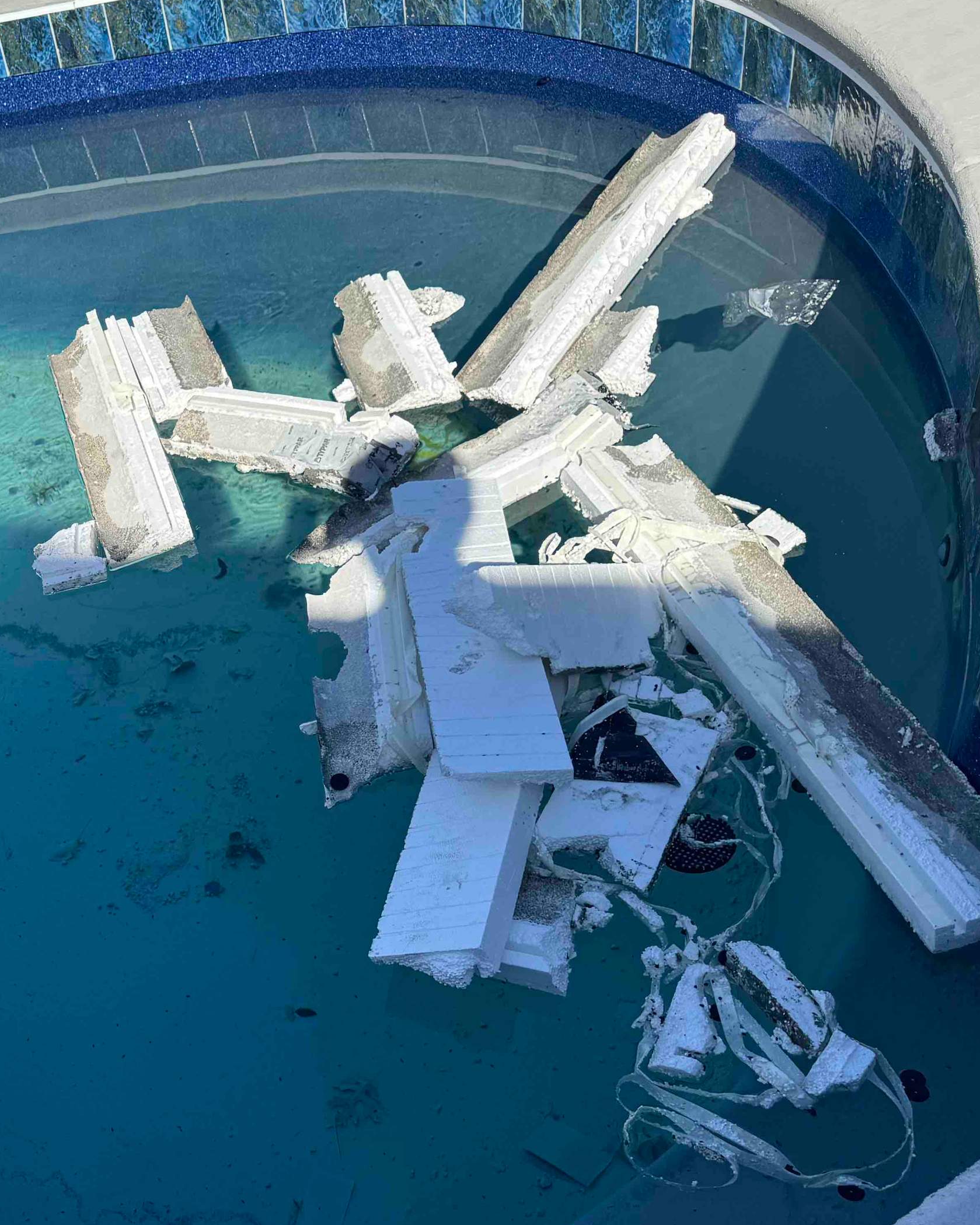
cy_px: 759
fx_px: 1632
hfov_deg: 30.6
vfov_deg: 40.9
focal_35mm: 45
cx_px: -42
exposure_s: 1/2770
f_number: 1.78
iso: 80
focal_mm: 6.86
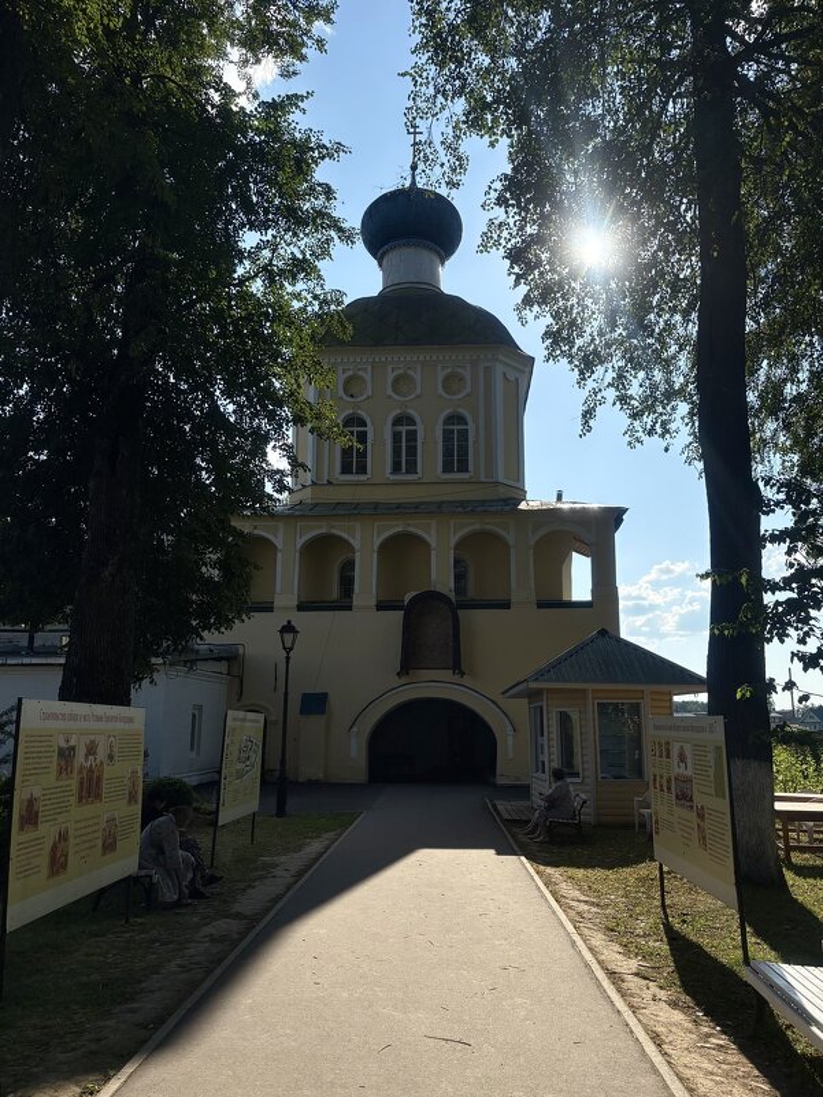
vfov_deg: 67.3
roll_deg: -1.3
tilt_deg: +13.3
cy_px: 548
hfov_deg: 53.1
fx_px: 824
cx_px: 412
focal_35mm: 26
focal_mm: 5.96
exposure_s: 1/7813
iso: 50
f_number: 1.6
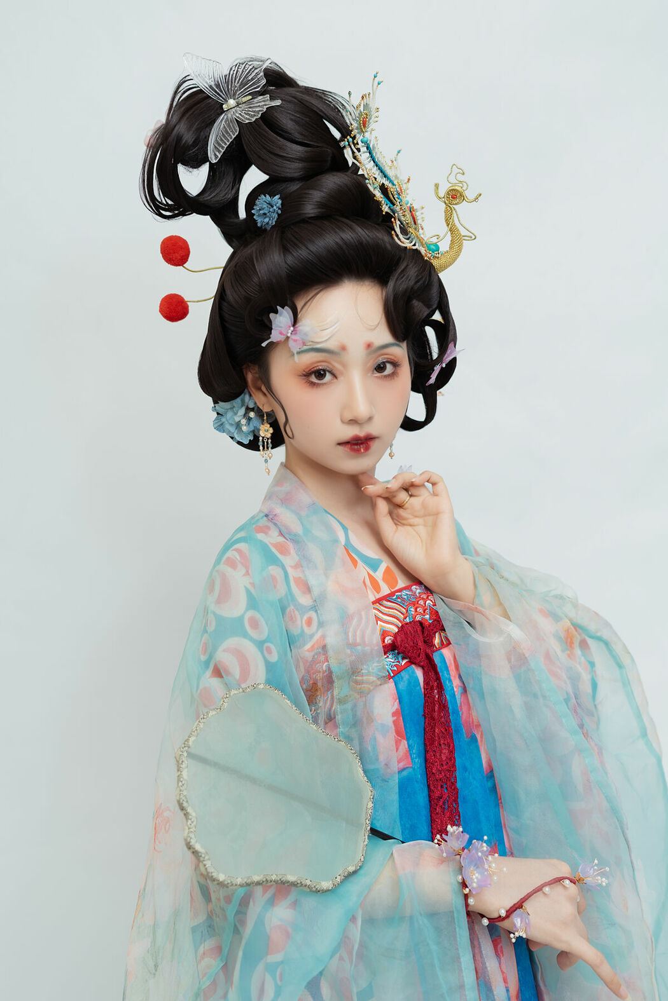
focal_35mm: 50
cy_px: 500
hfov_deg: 27.0
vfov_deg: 39.6
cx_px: 334
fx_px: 1392
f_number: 2.8
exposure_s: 1/125
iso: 100
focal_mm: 50
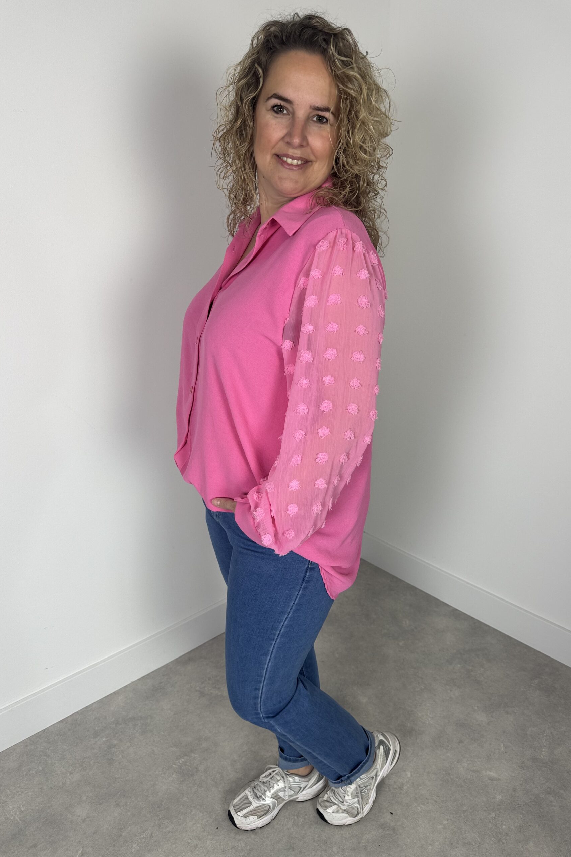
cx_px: 298
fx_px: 595
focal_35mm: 25
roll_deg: -1.3
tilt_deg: -18.4
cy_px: 428
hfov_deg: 51.3
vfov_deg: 71.5
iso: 80
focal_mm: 6.76
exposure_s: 1/100
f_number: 1.78
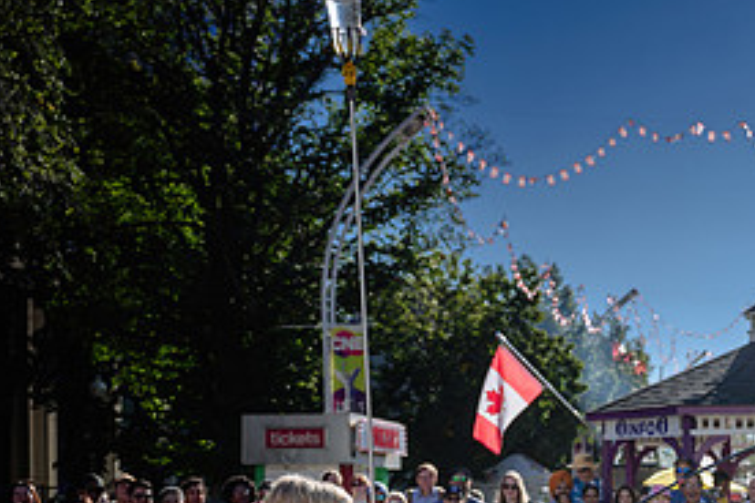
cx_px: 741
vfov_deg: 19.8
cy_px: 533
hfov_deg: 28.7
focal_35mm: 66
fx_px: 1384
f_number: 3.5
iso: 64
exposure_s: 1/500
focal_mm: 28.5
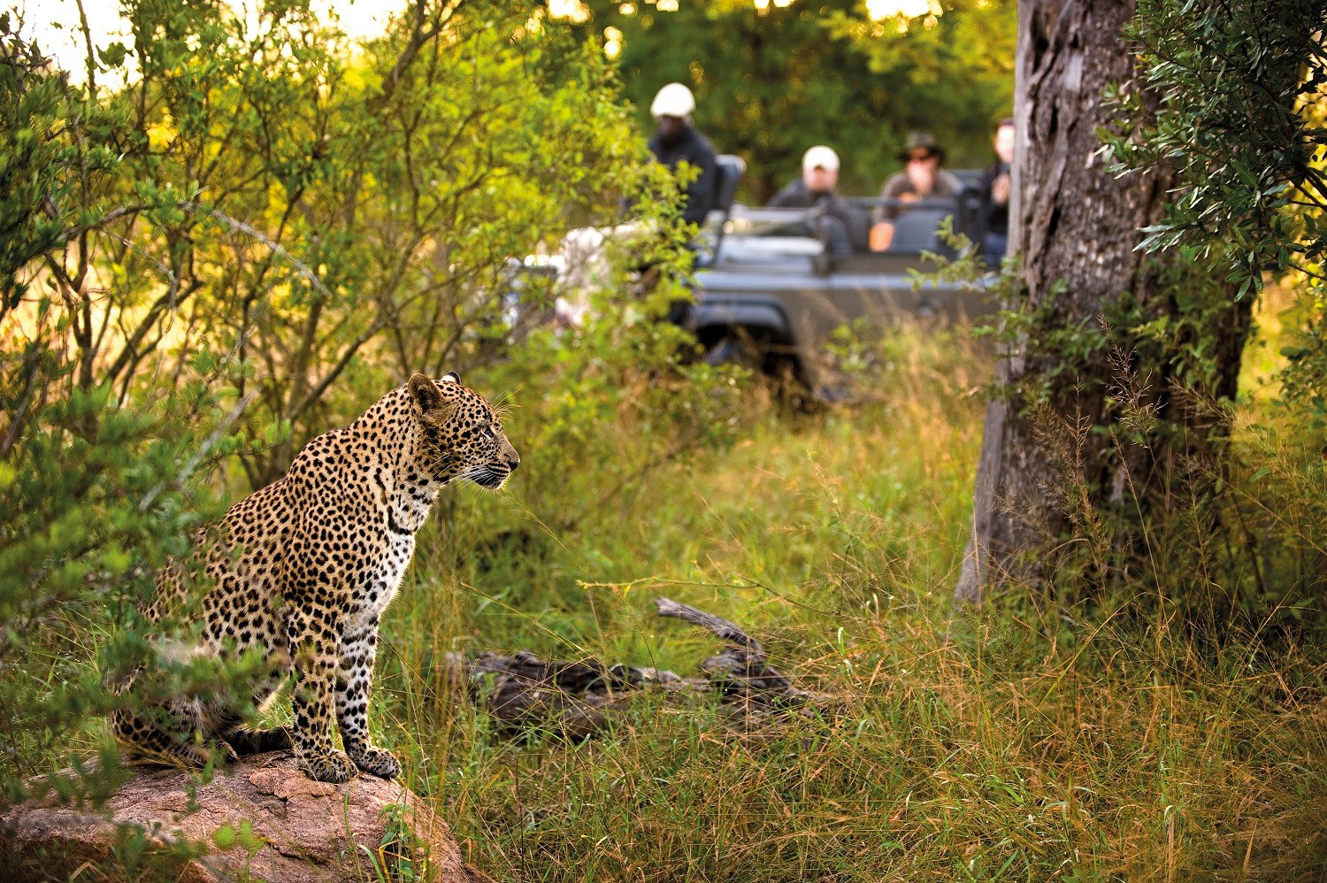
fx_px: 3021
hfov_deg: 24.8
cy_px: 442
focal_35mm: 82
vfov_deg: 16.6
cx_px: 664
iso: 400
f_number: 2.8
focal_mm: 82
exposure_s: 1/180
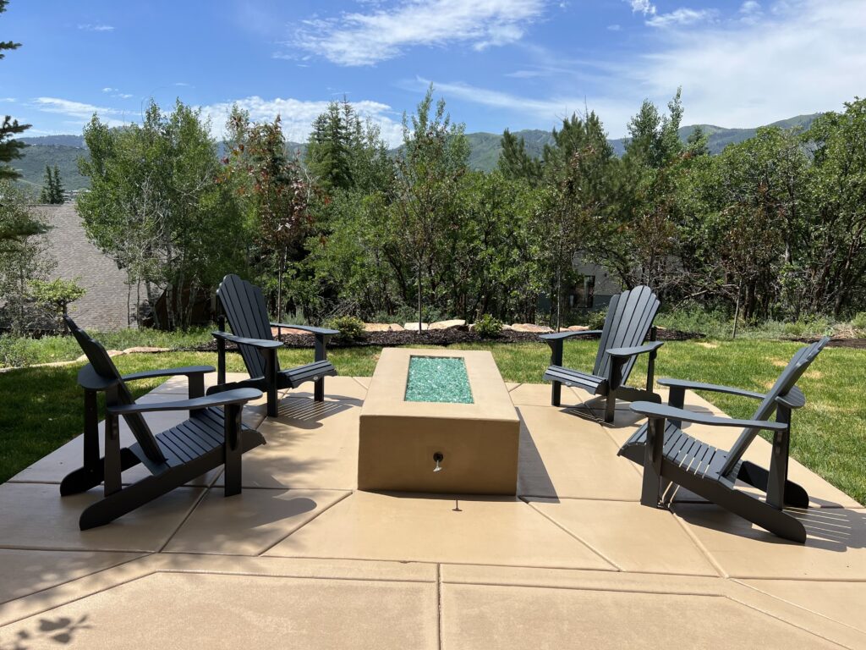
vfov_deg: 53.1
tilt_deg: -10.6
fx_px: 650
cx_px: 433
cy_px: 325
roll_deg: -2.1
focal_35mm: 26
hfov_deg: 67.3
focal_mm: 5.7
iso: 50
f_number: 1.5
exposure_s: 1/4274
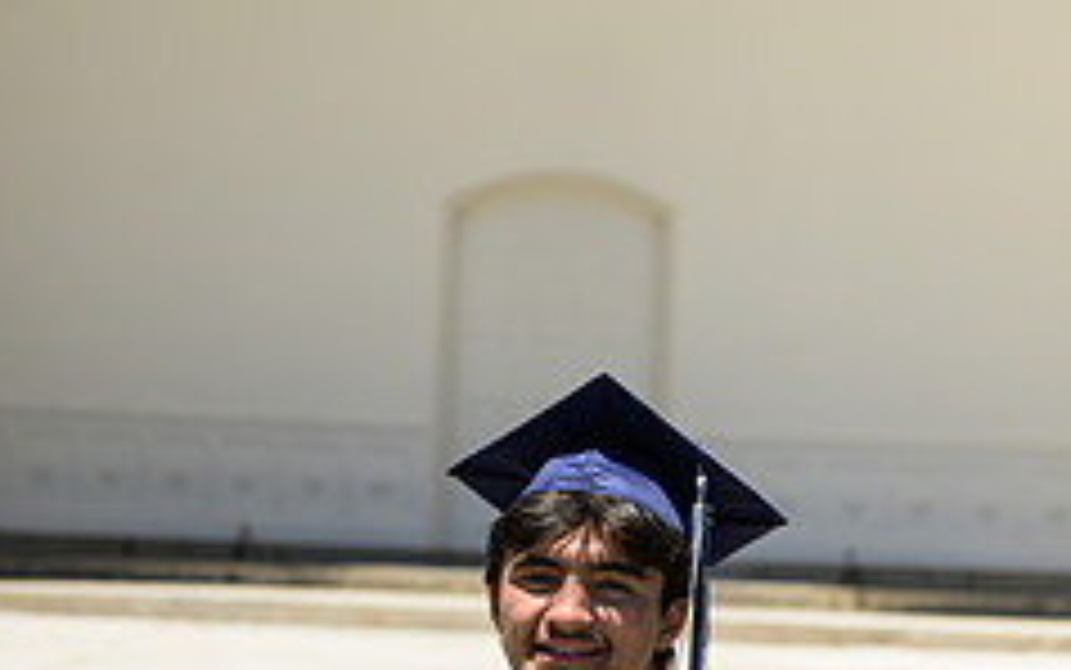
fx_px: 3709
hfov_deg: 16.4
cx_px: 544
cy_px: 755
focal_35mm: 127
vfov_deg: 10.2
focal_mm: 66
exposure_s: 1/6400
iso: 800
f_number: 4
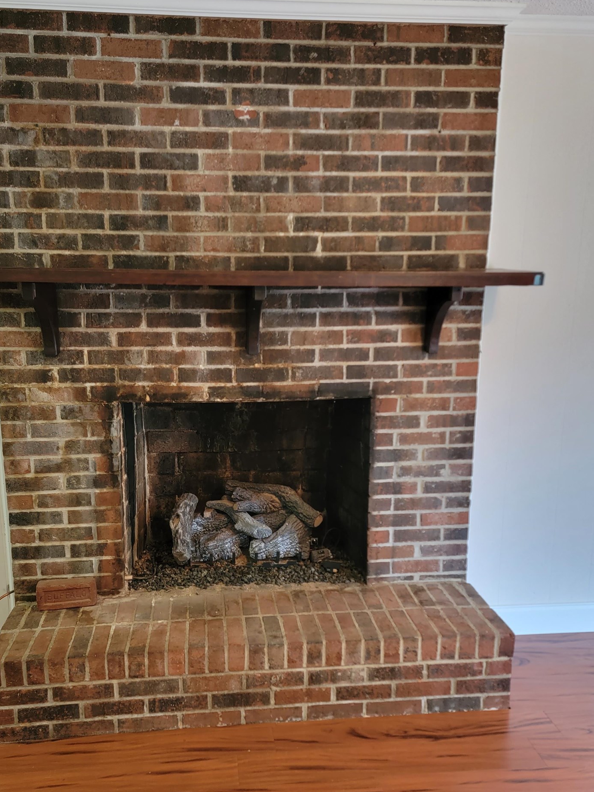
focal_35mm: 30
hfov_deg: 46.7
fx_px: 686
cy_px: 436
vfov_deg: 59.8
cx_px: 260
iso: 320
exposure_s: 1/40
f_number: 1.8
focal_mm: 6.7
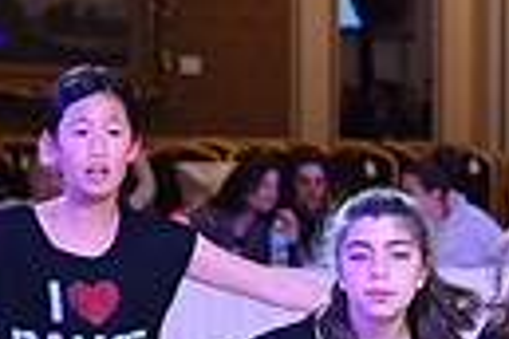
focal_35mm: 369
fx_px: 5217
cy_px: 558
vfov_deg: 3.7
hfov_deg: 5.6
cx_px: 509
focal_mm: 82
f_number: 5
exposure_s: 1/250
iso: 1600
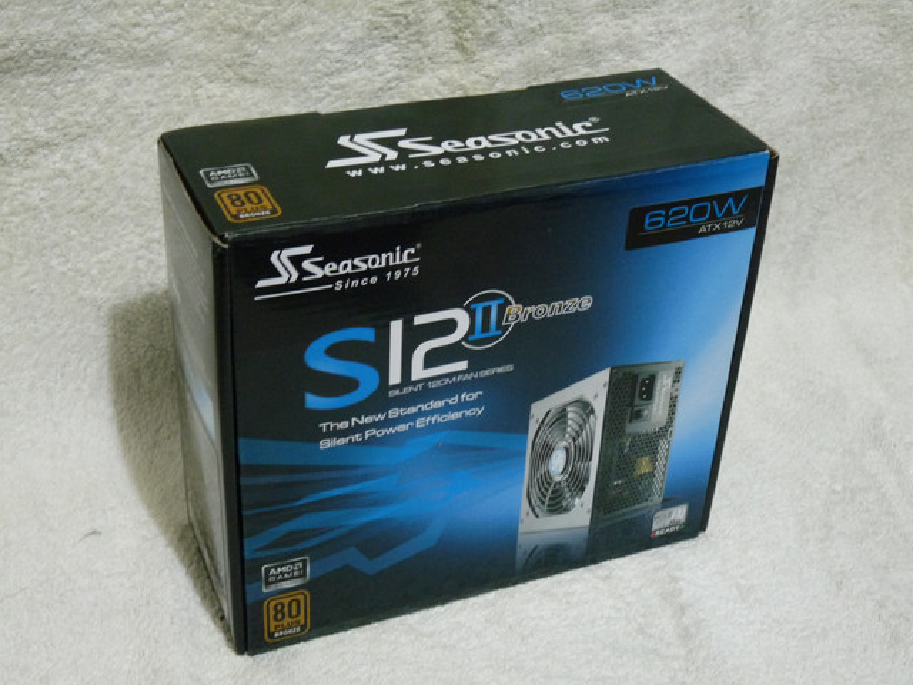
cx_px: 456
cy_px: 342
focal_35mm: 50
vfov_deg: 29.1
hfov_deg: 38.2
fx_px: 1319
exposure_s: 1/6
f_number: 3.2
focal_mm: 9
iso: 400
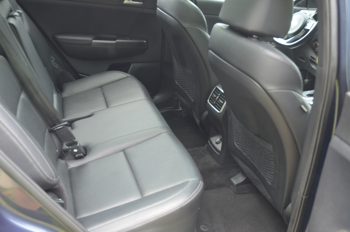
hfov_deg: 51.4
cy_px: 116
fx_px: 364
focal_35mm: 38
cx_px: 175
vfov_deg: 35.3
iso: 500
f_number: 4
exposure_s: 1/60
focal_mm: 25
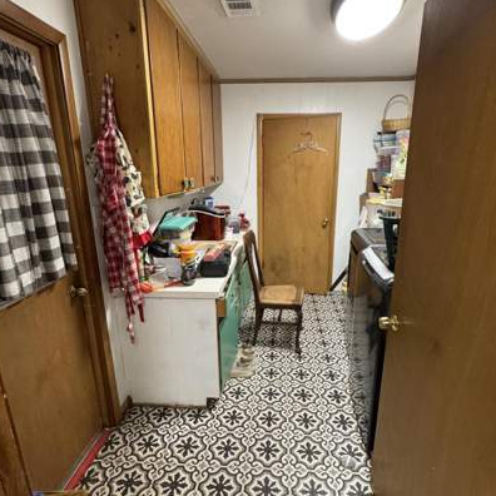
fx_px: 324
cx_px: 264
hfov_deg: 74.7
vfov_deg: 74.8
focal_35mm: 20
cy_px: 257
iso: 320
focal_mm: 2.22
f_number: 2.2
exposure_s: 1/60
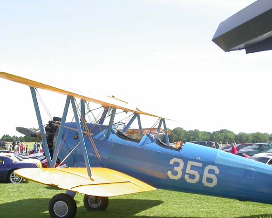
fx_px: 523
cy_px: 162
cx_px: 76
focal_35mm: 65
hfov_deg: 28.8
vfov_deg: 23.3
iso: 100
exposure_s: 1/1000
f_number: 2.6
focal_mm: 7.85
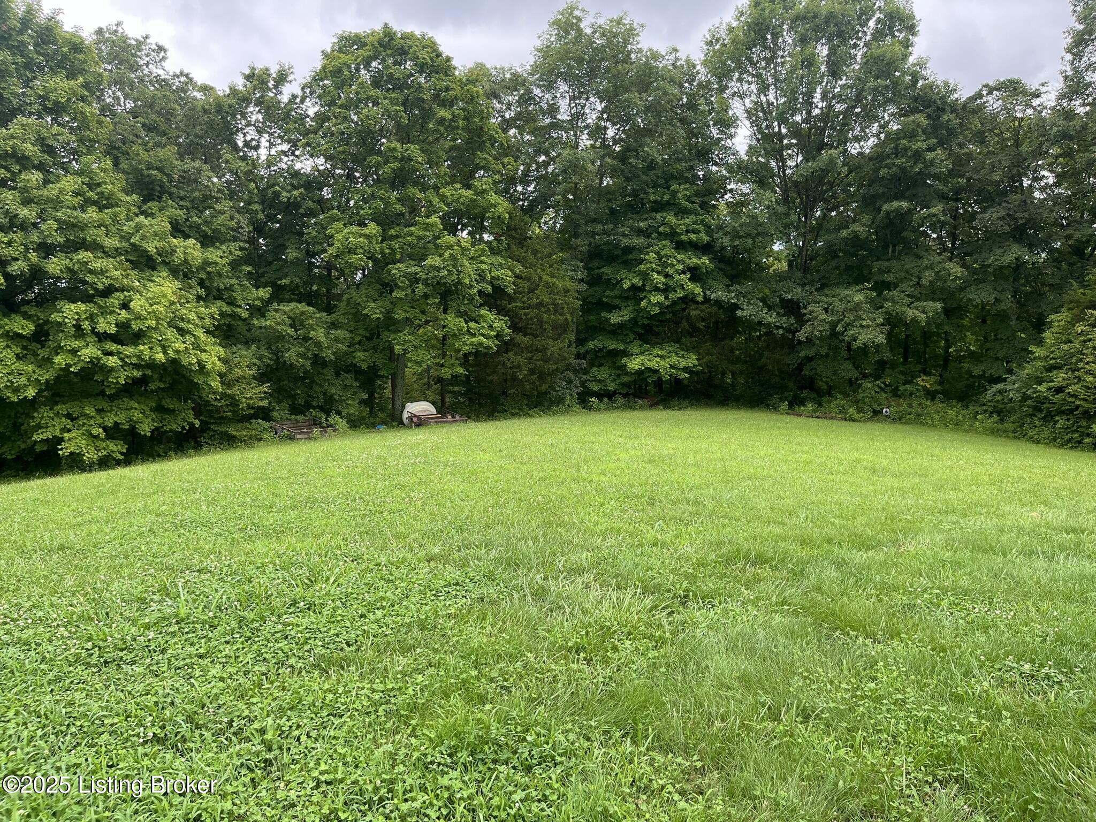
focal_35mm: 26
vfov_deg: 53.1
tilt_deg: -4.0
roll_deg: +0.9
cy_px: 411
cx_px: 548
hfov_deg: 67.3
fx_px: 823
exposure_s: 1/497
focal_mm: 5.1
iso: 50
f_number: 1.6
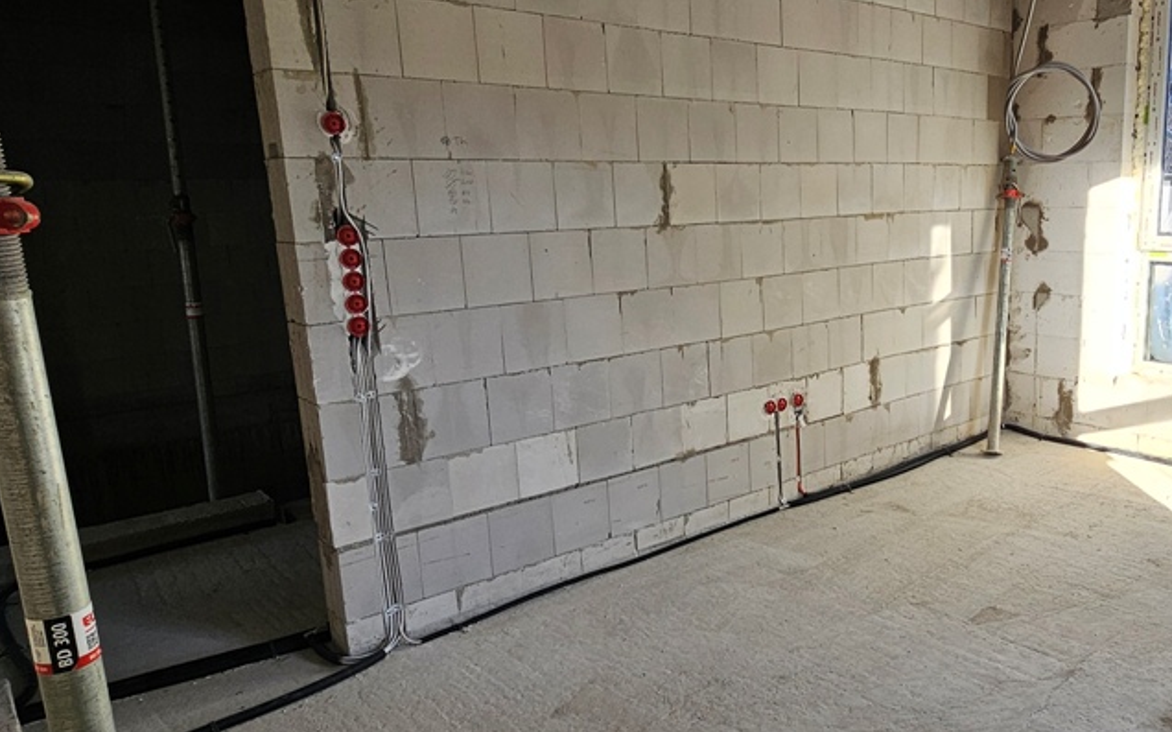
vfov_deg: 47.6
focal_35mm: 26
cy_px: 356
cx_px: 840
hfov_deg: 67.1
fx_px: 830
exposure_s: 1/100
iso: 64
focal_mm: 2.2
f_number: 2.2
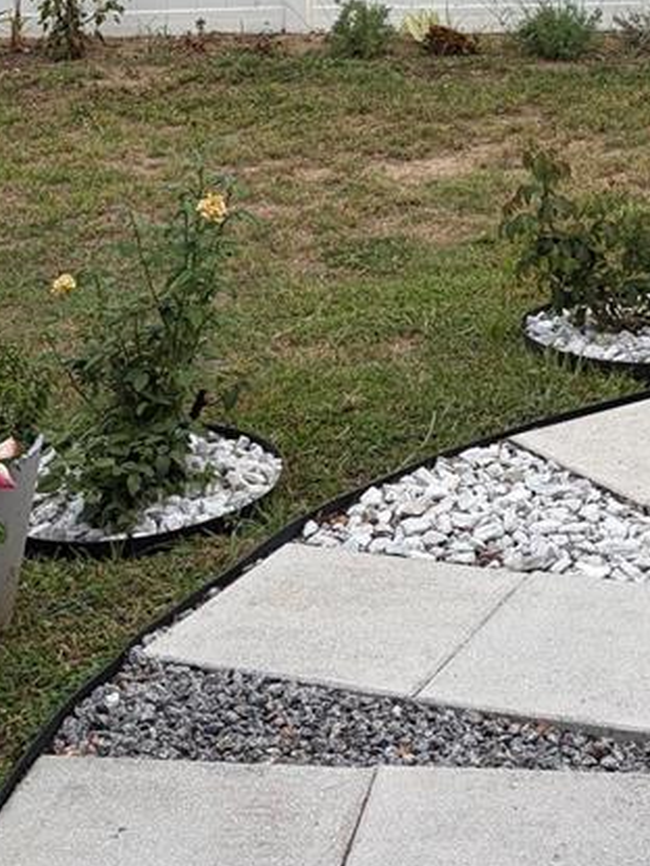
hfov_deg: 19.3
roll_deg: +0.4
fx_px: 1878
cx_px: 575
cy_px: -25
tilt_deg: -7.3
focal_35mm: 75
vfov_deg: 24.6
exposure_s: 1/2451
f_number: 1.6
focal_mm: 5.96
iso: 50
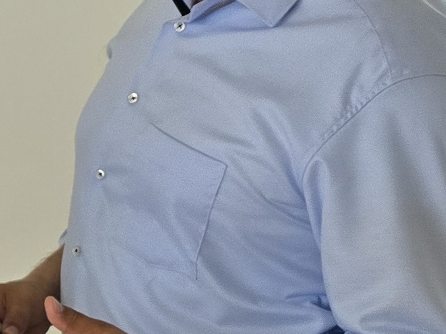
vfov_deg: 10.8
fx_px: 1752
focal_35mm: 136
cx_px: -251
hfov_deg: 13.5
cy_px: 347
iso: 125
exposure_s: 1/100
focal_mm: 6.3
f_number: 1.7
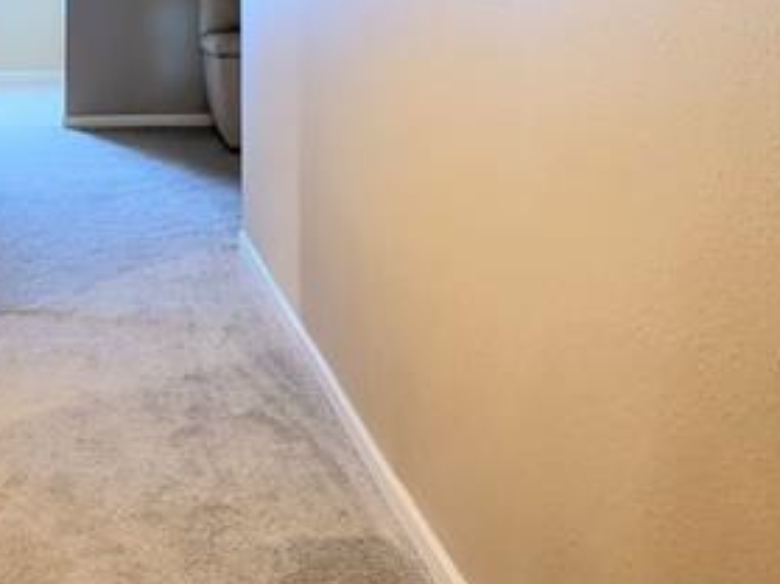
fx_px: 1239
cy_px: -31
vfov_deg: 25.0
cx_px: 50
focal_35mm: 55
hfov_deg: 32.8
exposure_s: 1/40
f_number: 1.8
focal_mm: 6.7
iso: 320
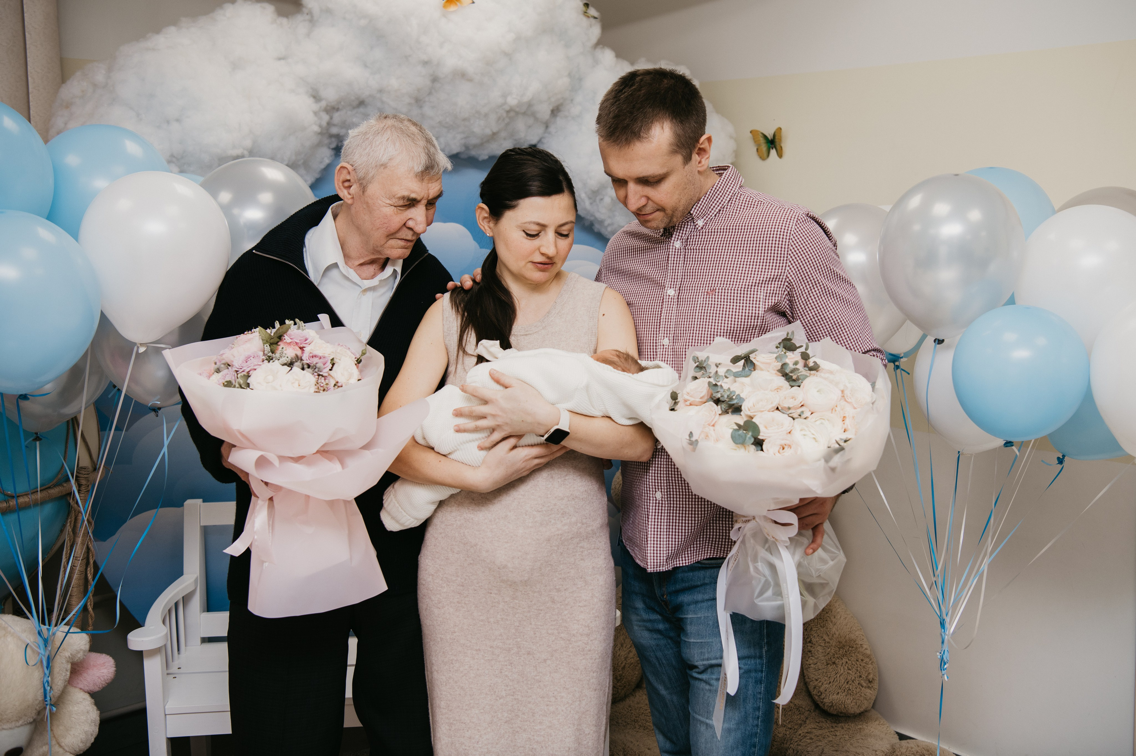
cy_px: 351
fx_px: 1282
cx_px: 607
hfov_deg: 47.7
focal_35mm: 41
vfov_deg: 32.8
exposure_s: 1/160
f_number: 4
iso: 160
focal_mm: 38
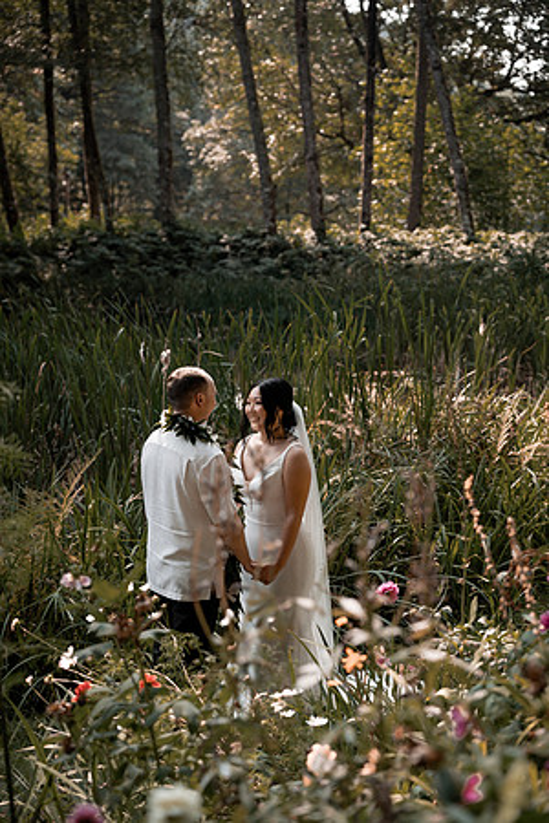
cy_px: 412
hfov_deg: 26.5
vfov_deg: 38.9
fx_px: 1167
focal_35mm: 51
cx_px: 274
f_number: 2.8
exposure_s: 1/1250
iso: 160
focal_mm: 51
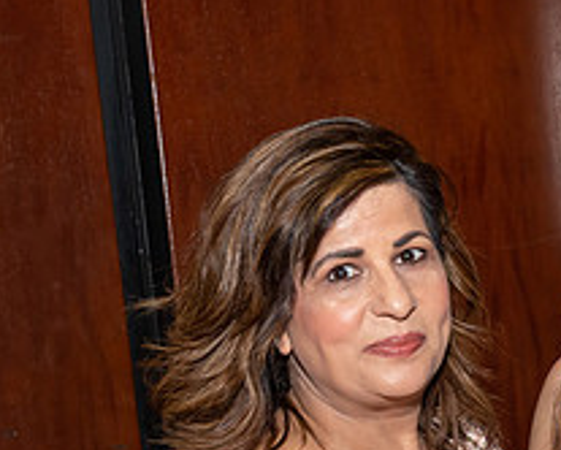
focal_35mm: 144
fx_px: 2393
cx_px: 749
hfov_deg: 12.9
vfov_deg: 10.6
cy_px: 465
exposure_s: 1/250
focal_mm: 26
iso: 400
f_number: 6.3
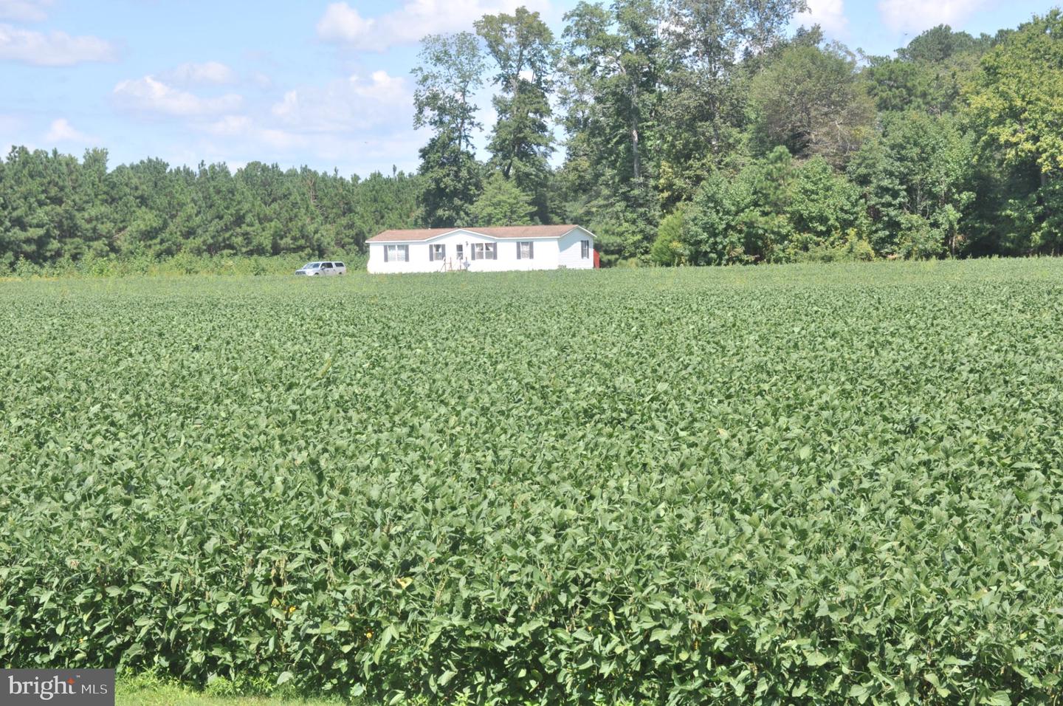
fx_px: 2123
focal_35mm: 72
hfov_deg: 28.1
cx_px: 532
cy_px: 353
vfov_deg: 18.9
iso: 200
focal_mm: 48
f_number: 11
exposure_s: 1/125
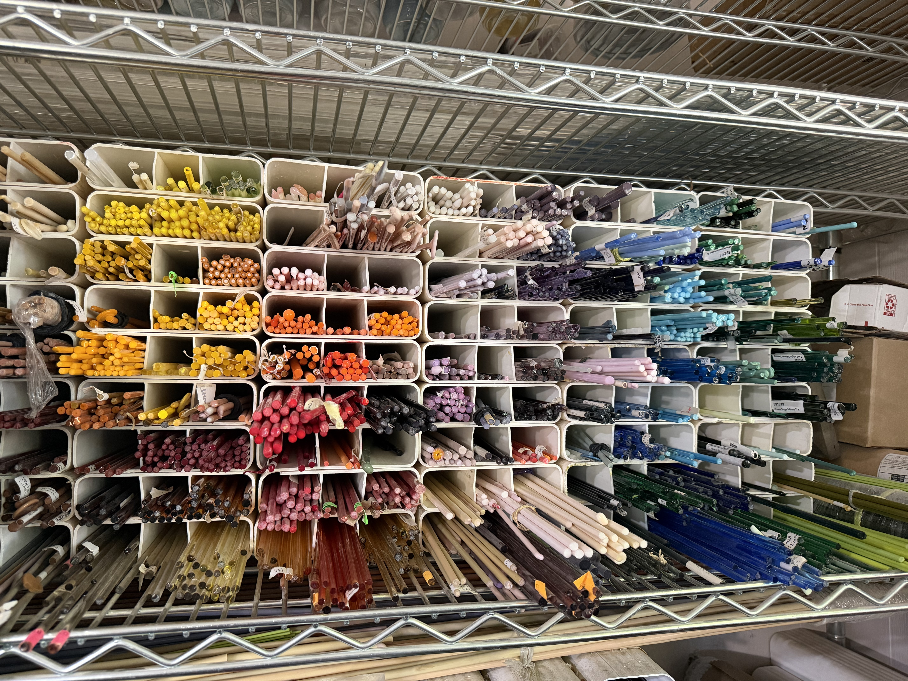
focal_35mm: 24
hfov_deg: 71.6
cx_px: 454
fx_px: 630
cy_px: 340
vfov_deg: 56.8
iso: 400
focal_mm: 6.76
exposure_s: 1/60
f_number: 1.78
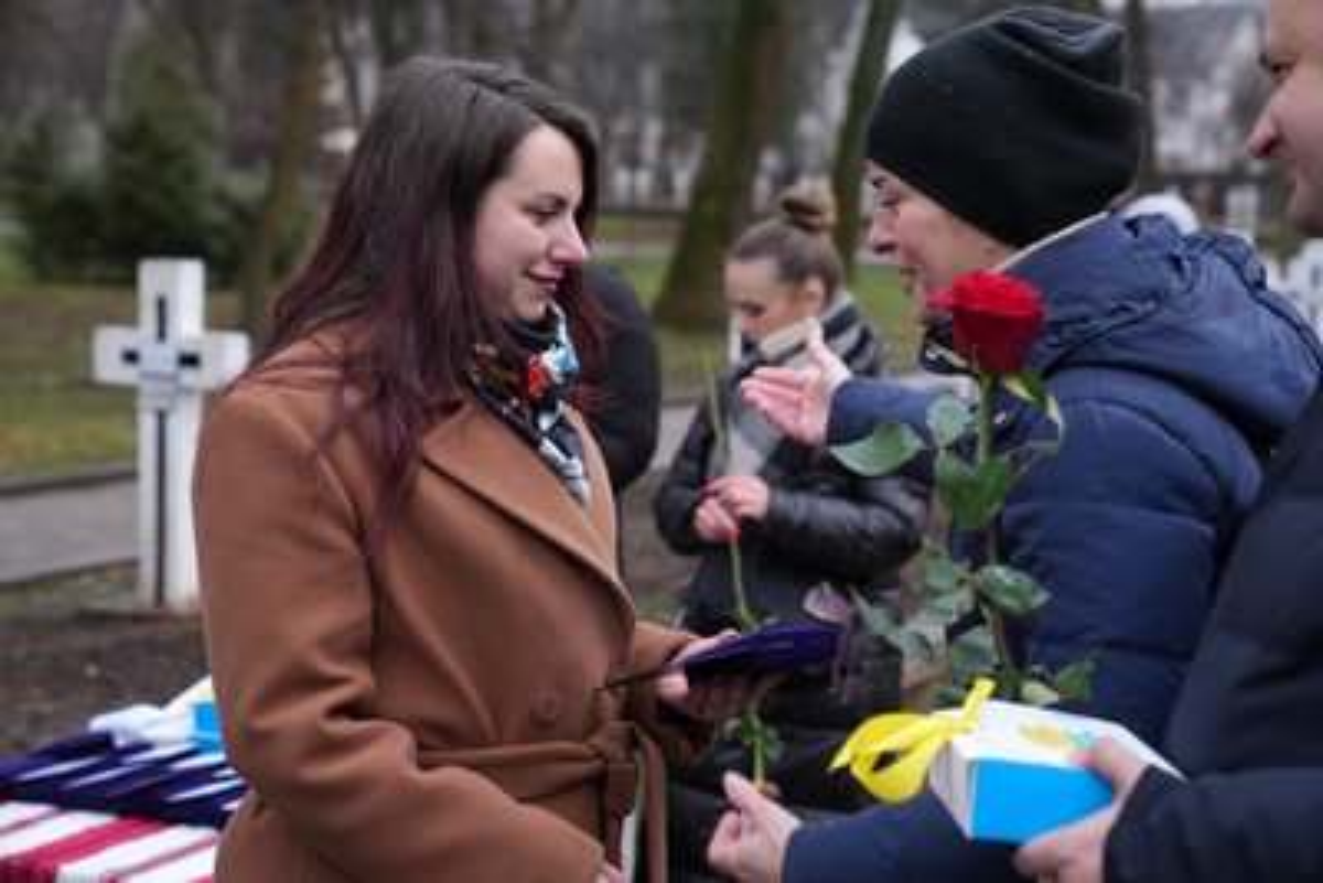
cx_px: 662
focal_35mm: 70
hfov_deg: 28.8
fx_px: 2573
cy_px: 442
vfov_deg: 19.5
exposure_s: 1/200
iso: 800
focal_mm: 70
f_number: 4.5
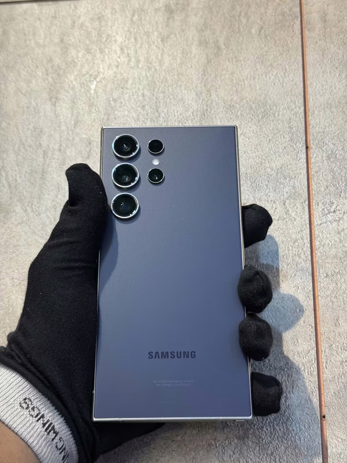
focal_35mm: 48
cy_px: 232
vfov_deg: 39.7
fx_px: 642
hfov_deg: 30.3
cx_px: 174
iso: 80
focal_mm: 6.76
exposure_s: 1/50
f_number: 1.78
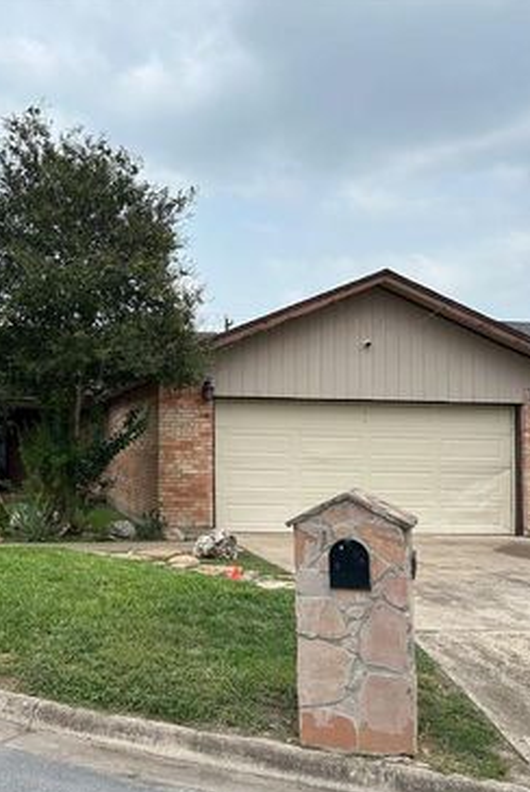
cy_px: 396
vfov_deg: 51.9
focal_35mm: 37
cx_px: 115
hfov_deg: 35.0
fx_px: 815
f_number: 1.5
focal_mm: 5.7
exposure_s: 1/3704
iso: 50
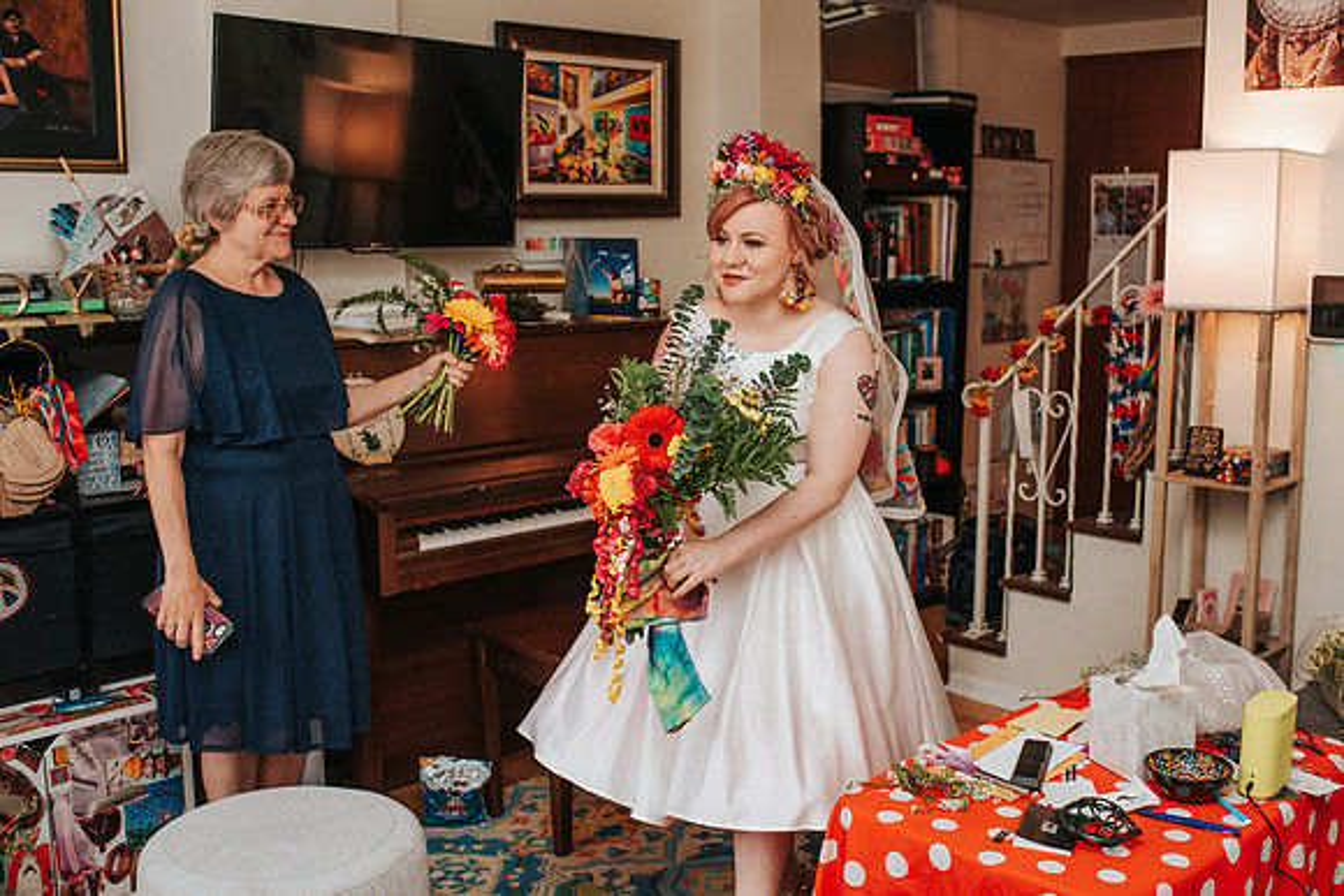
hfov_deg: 50.5
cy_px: 438
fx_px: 1423
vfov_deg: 35.0
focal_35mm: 38
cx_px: 723
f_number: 4
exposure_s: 1/160
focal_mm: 35
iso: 800
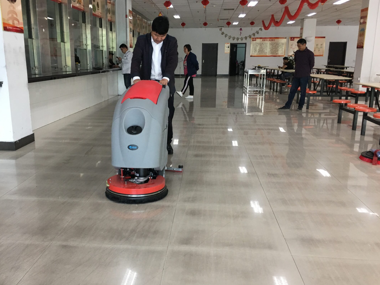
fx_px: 384
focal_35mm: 35
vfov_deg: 40.7
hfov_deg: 52.4
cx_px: 162
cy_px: 157
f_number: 2.2
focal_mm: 4.15
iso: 64
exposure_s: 1/33
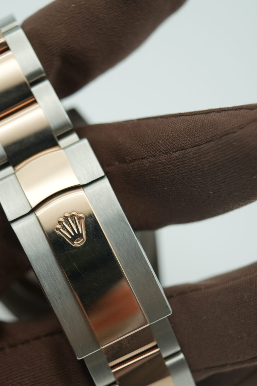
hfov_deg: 22.1
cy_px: 224
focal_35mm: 61
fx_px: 653
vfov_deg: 32.8
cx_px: 72
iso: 400
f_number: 5
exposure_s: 1/250
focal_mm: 35
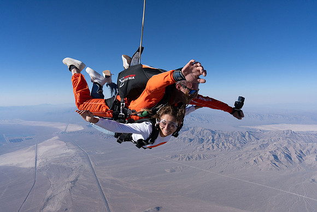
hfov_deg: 73.7
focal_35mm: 24
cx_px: 158
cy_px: 106
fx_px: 211
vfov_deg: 53.2
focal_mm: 24
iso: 800
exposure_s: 1/2000
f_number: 11
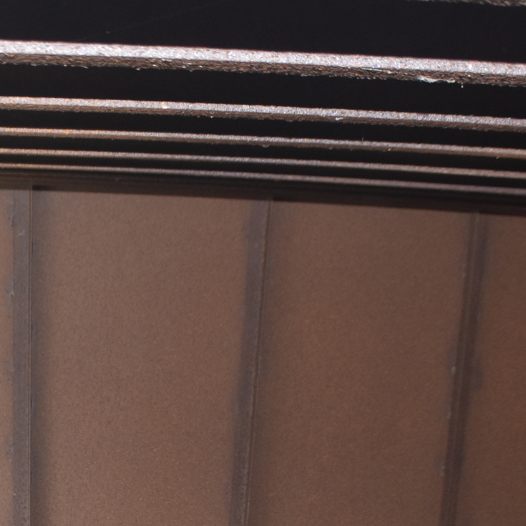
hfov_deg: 22.1
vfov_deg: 21.7
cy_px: 478
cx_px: 167
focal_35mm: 78
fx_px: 1341
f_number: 4.5
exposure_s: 1/80
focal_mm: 18
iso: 800
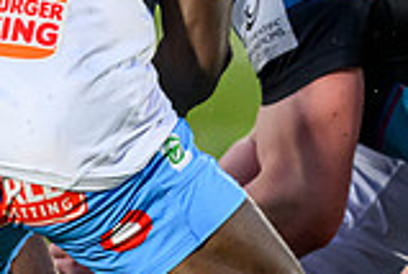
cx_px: -474
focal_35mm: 1789
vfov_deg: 0.8
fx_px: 20333
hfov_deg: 1.1
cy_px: -73
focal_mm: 400
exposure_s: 1/1600
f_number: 4
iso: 4000
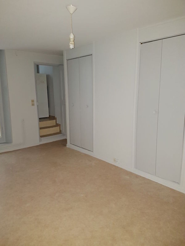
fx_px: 185
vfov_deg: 67.3
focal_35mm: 26
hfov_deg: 53.1
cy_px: 123
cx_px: 92
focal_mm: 4.2
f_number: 1.7
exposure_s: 1/10
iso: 200
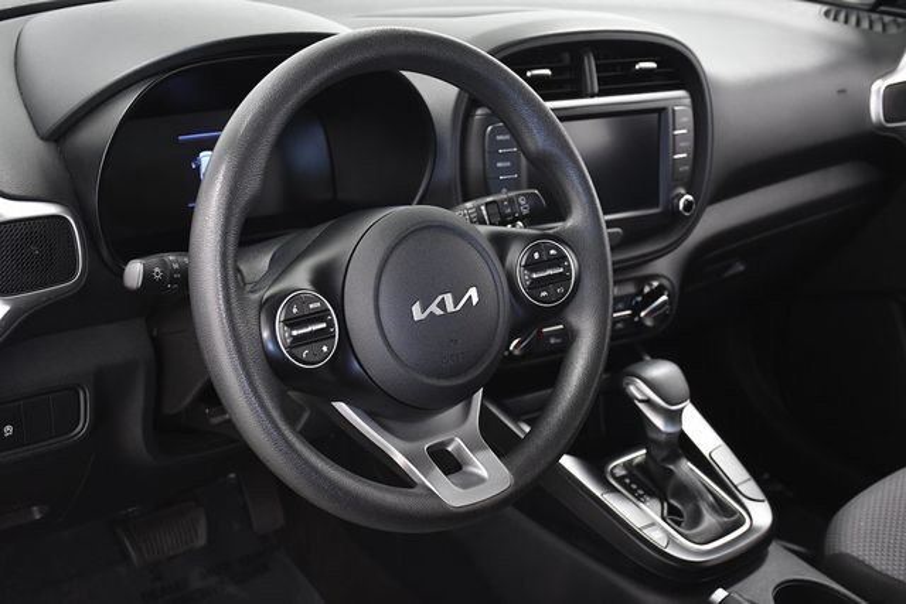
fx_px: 1208
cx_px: 453
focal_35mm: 48
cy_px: 302
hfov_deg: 41.1
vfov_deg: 28.1
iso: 2500
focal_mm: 32
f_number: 4.5
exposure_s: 1/160
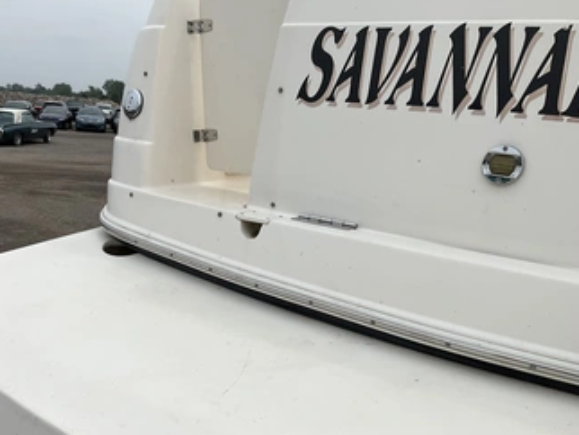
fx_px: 603
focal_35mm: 36
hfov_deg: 50.9
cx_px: 227
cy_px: 264
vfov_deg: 39.5
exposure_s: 1/4065
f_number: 1.8
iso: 25
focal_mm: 3
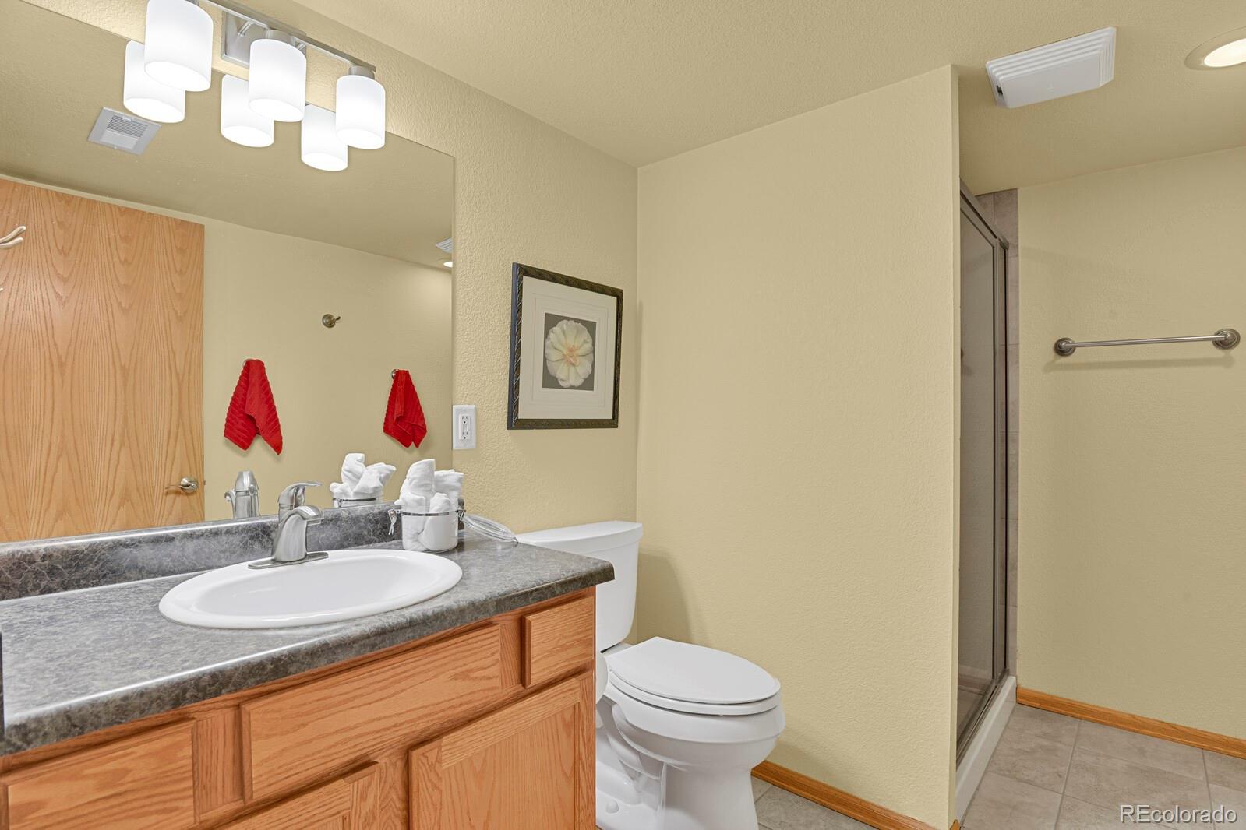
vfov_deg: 70.4
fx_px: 588
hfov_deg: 93.3
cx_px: 623
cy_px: 415
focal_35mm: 17
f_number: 8
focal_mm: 17
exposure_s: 1.6
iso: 250
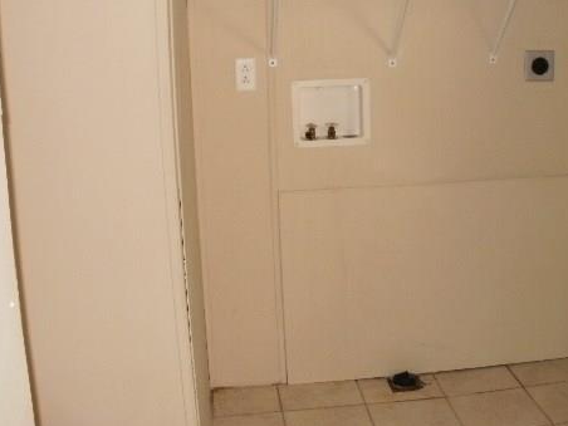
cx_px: 374
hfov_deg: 37.1
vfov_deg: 28.5
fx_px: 837
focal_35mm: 51
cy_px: 178
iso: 125
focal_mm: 6.3
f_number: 3.5
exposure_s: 1/30
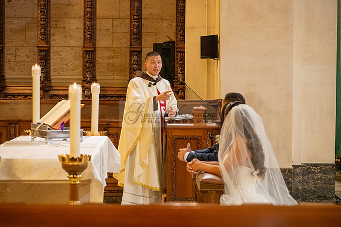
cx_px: 170
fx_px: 815
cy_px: 114
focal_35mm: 86
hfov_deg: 23.6
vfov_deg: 15.9
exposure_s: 1/200
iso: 3200
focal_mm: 86
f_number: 4
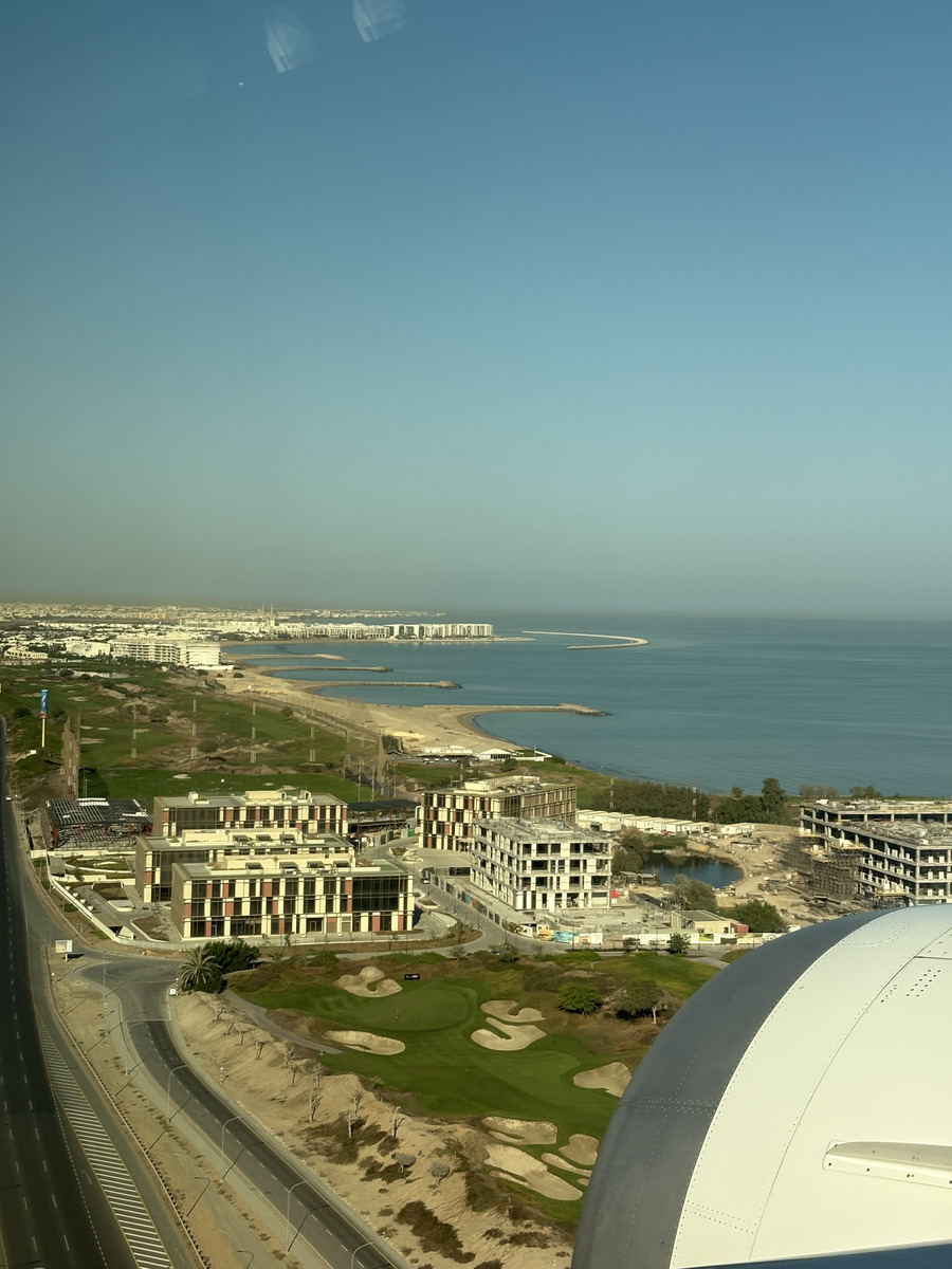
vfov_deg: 36.8
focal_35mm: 52
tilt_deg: -0.9
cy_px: 634
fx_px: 1907
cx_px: 476
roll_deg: -1.2
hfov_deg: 28.0
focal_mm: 5.96
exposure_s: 1/2451
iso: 32
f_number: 1.6
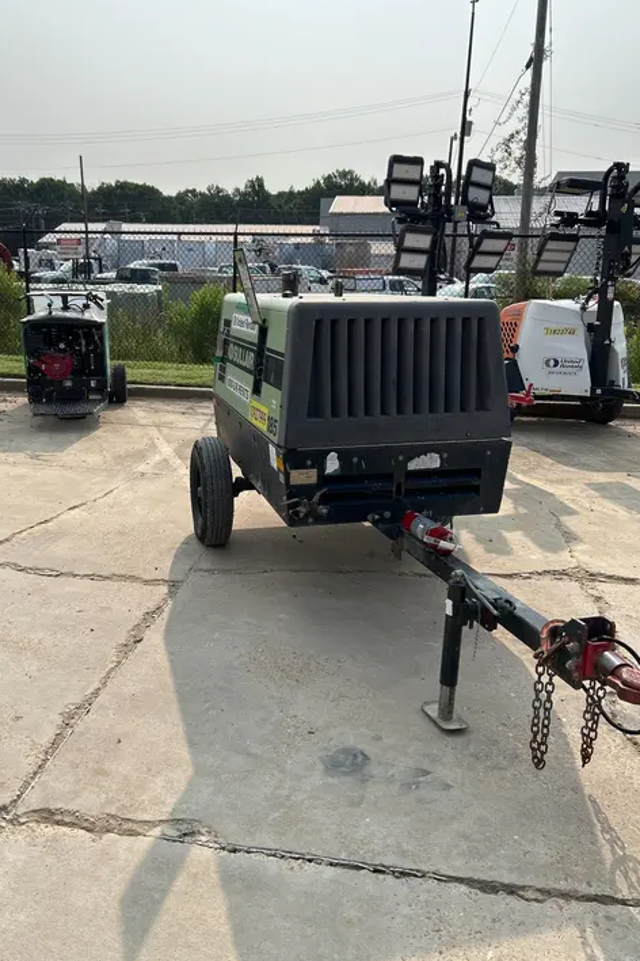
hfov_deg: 46.3
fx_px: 747
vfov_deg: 65.5
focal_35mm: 28
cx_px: 273
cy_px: 487
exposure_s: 1/4115
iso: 50
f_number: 1.5
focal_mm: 5.7
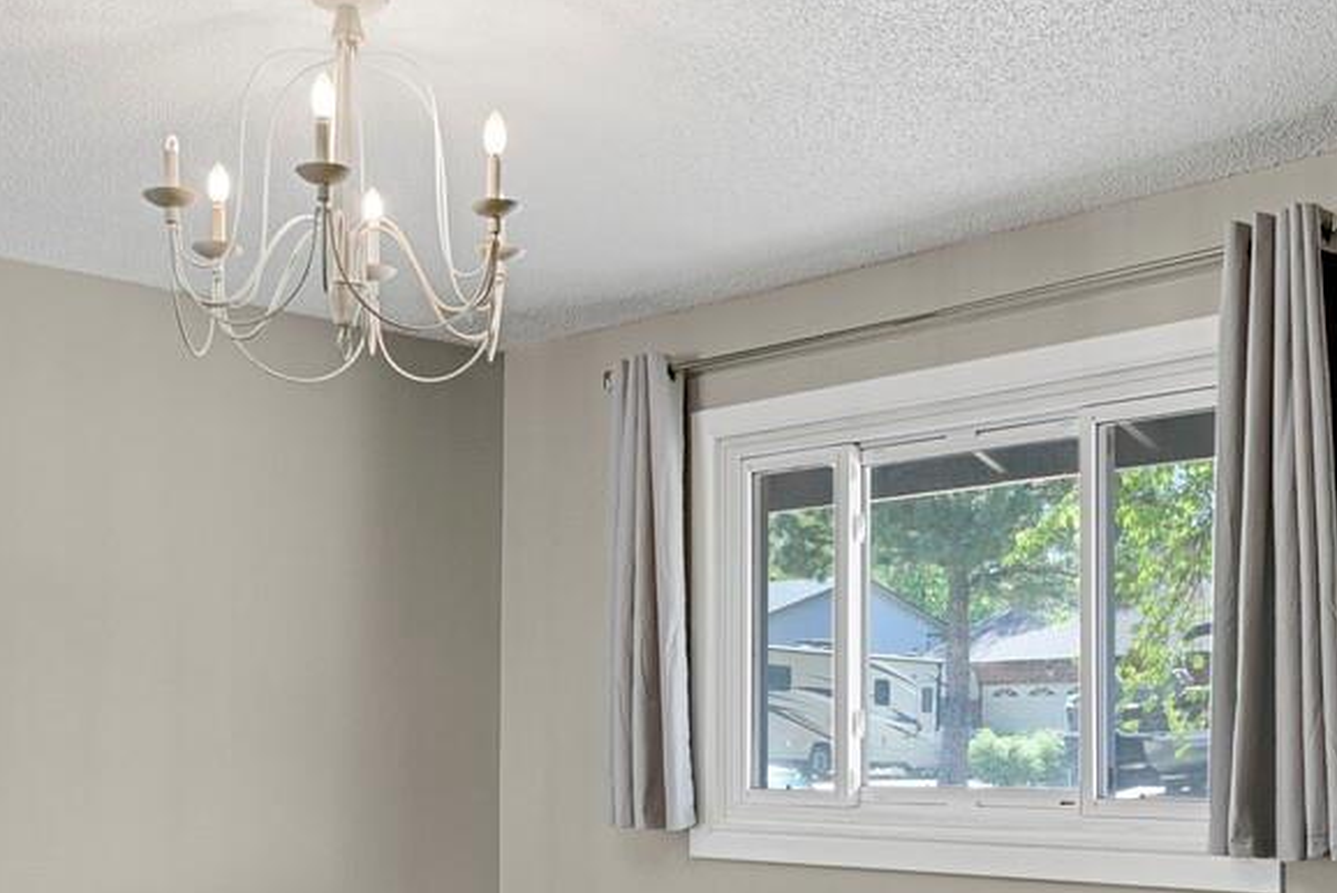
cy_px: 724
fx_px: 1746
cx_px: 767
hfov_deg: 41.8
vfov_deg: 28.0
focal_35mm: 47
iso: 250
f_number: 8
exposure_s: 3
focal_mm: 17
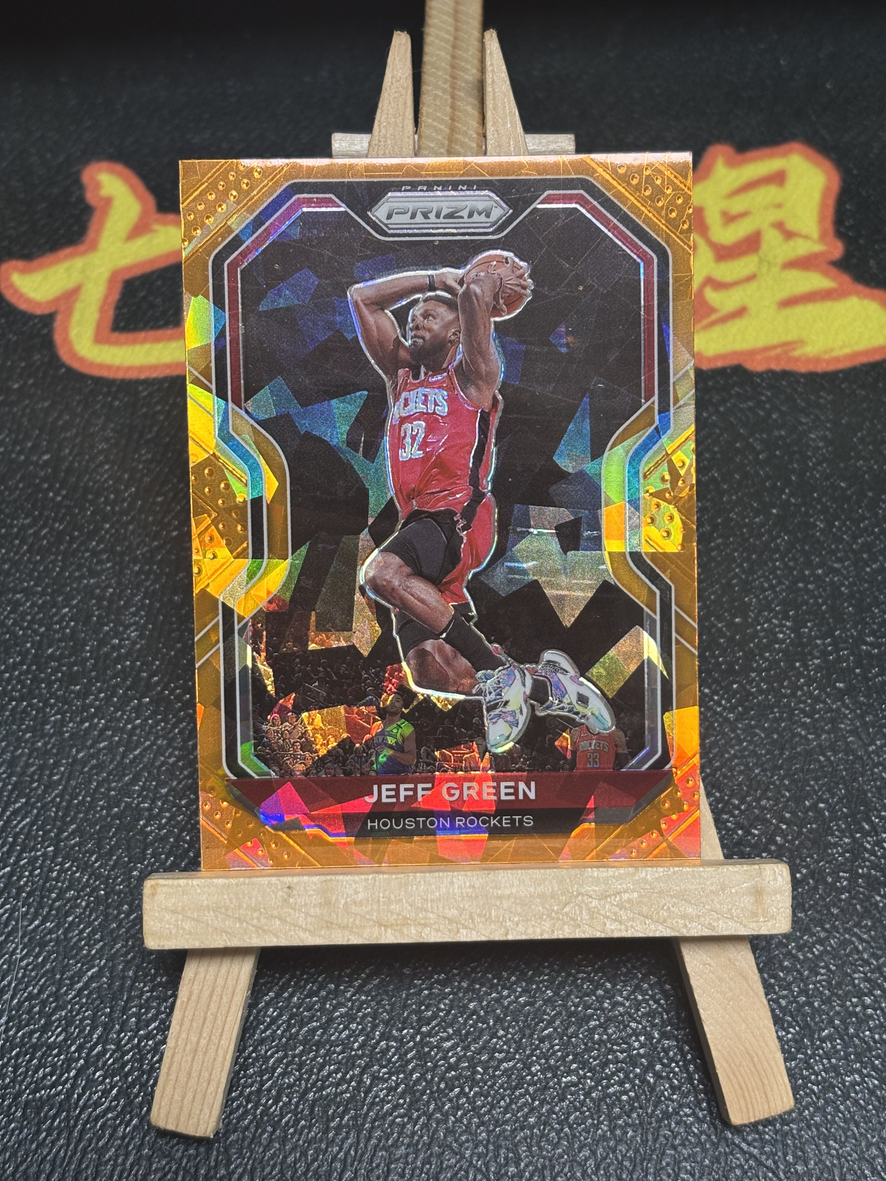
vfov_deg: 36.8
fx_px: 1775
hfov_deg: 28.0
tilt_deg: -61.2
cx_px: 443
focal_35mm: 52
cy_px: 590
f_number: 1.6
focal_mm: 5.96
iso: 100
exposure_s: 1/33
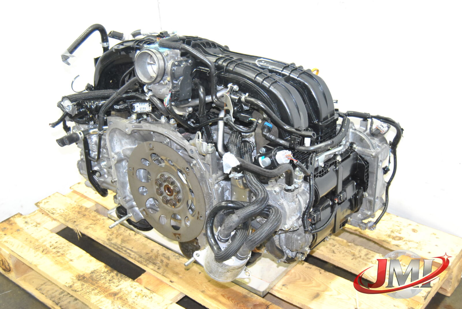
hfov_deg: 42.3
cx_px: 231
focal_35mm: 46
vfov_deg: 29.0
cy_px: 154
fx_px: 597
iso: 800
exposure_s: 1/60
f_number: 5
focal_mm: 31
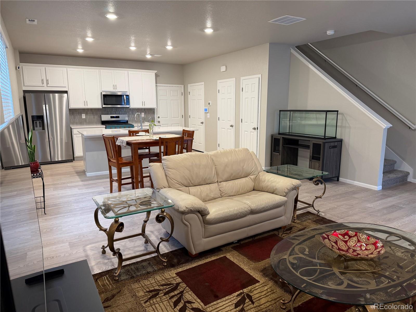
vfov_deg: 56.8
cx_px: 208
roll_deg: +0.7
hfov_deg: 71.6
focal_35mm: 24
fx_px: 288
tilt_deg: -10.5
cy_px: 156
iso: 160
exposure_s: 1/60
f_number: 1.78
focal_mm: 6.76
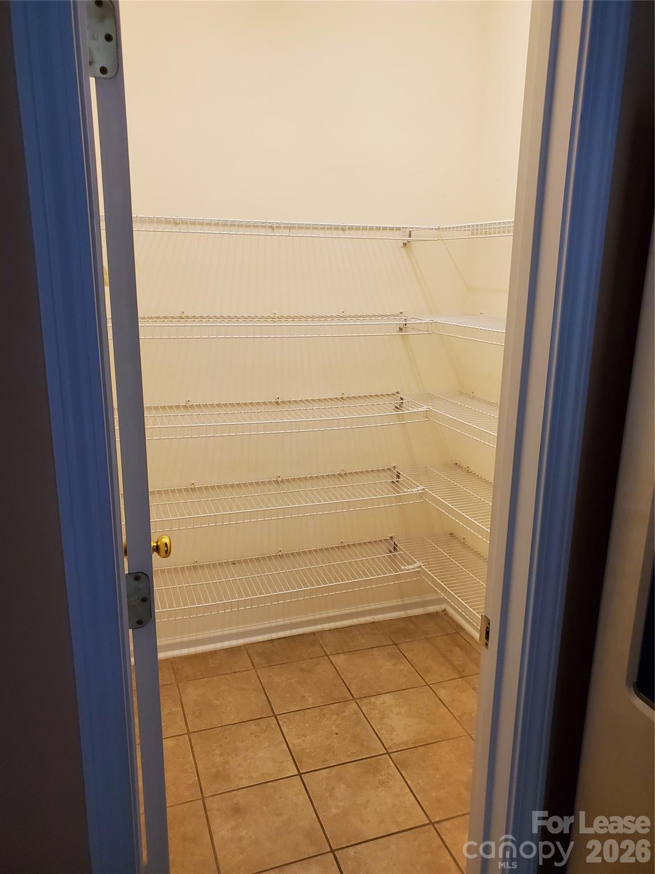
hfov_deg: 53.1
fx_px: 656
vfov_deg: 67.3
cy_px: 437
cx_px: 328
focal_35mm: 26
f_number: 2.4
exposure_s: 1/40
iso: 250
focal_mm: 4.3
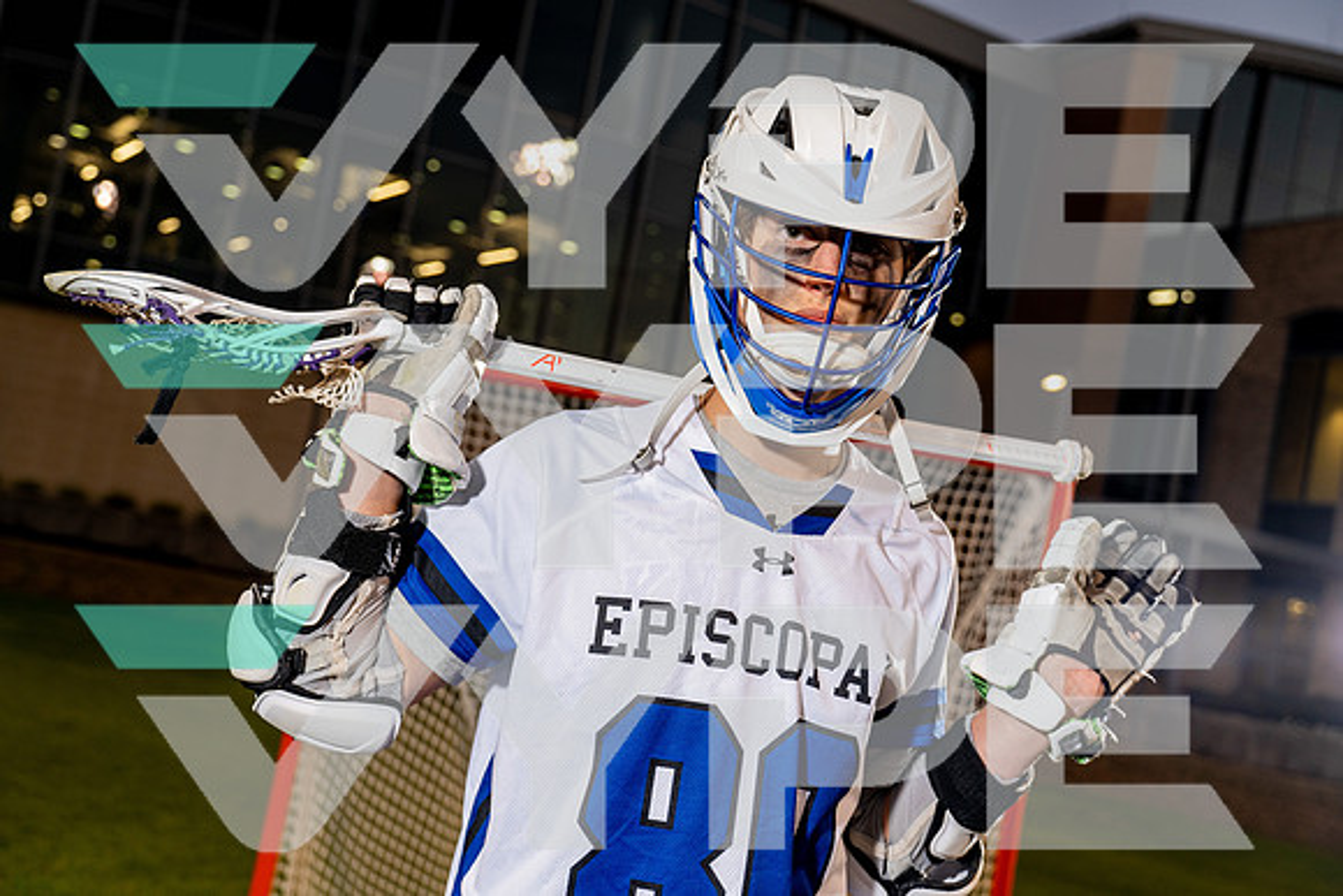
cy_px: 448
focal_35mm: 43
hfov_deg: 45.4
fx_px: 1604
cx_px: 672
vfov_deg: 31.2
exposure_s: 1/250
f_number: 4
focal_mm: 43
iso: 400
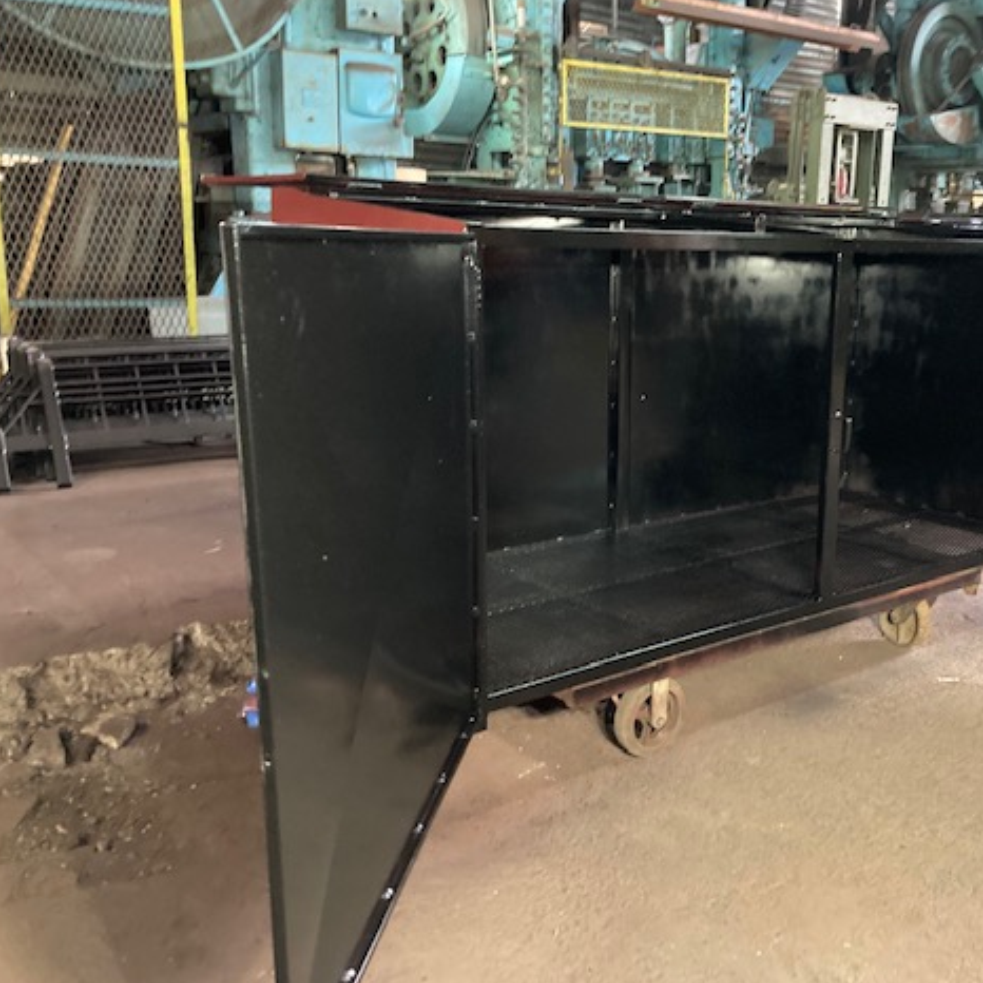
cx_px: 652
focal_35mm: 34
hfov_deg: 47.7
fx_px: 1092
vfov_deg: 48.5
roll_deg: -0.6
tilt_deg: -13.7
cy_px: 494
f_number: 1.8
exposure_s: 1/24
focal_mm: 3.99
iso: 500
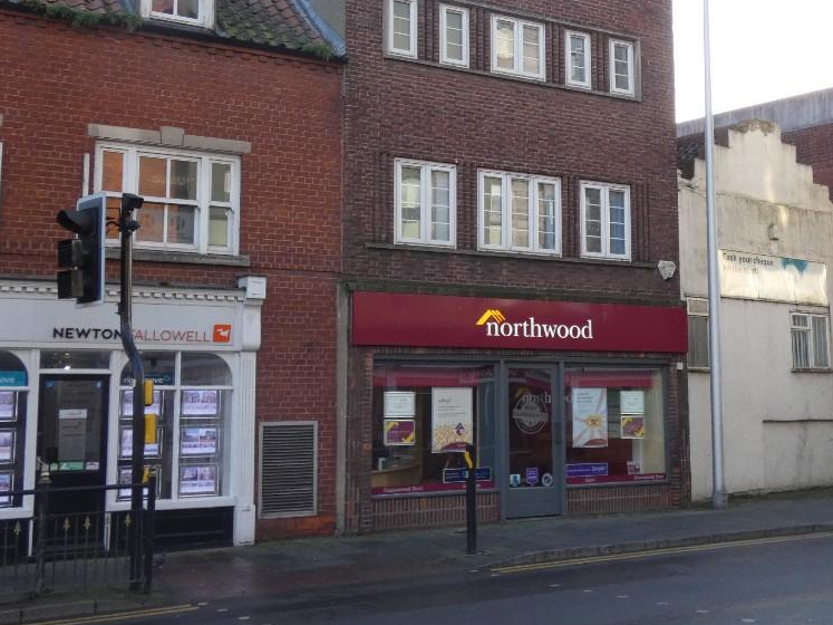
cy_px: 243
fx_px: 1155
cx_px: 501
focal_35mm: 48
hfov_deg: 39.5
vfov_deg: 30.2
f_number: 3.4
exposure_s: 1/250
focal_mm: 6.2
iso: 250
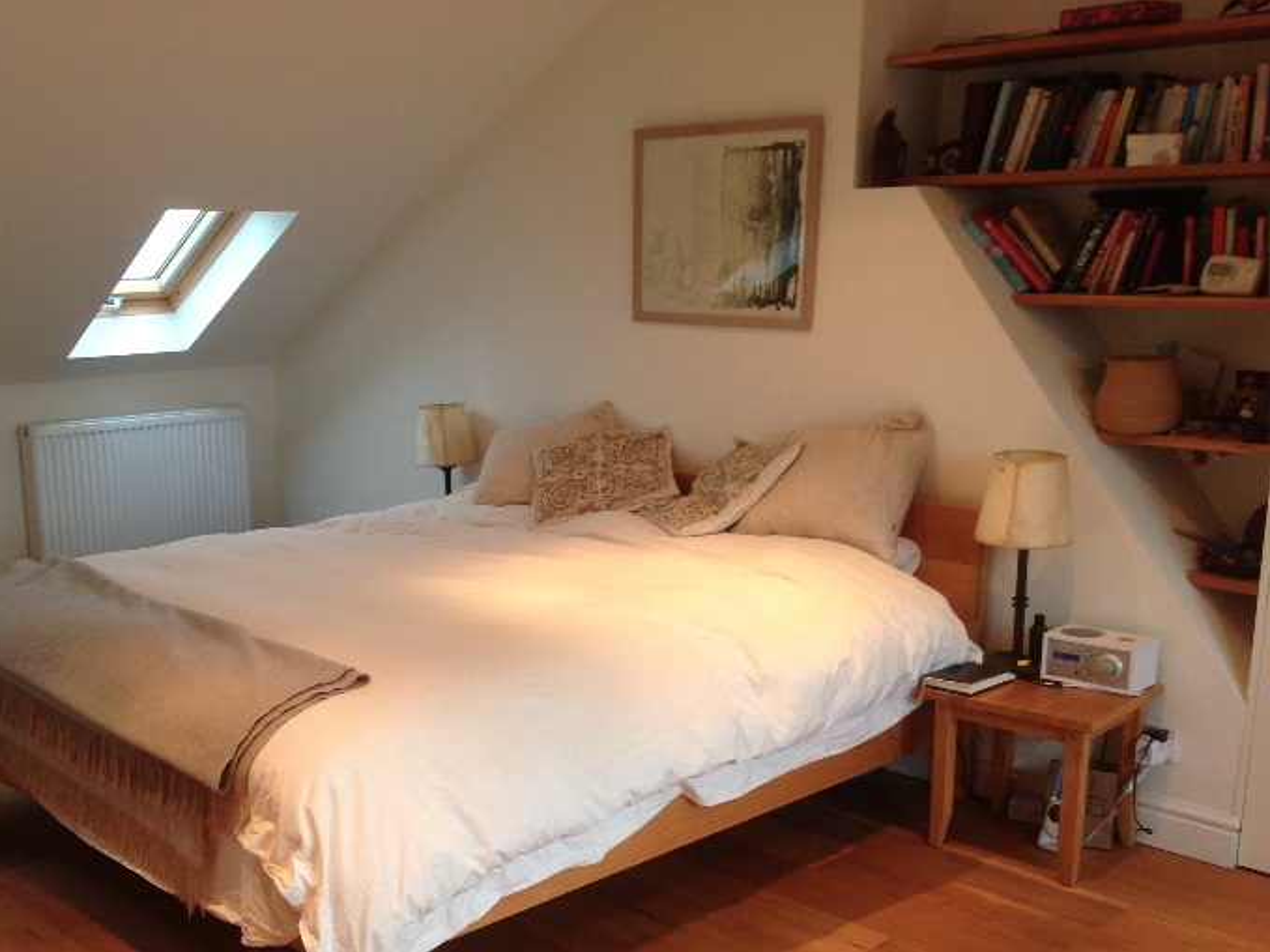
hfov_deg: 44.4
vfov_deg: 34.1
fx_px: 1541
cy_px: 602
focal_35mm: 42
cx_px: 464
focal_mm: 4.13
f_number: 2.4
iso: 80
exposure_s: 1/20
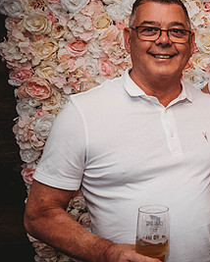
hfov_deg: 23.9
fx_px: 427
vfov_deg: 34.1
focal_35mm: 55
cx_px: 282
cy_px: 123
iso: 400
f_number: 4
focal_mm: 27
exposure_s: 1/100
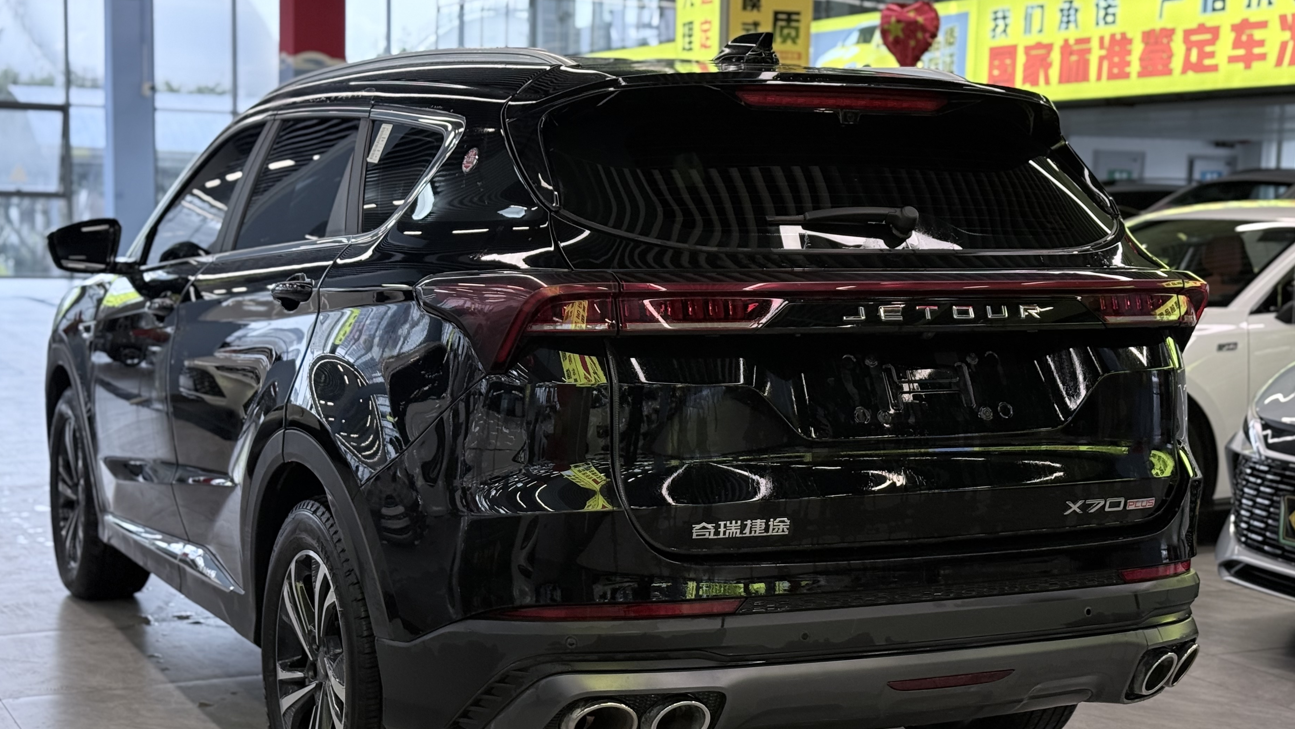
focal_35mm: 57
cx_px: 624
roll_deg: -1.1
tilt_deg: -5.1
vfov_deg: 21.1
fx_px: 1957
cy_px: 398
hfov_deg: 36.6
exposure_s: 1/100
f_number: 1.78
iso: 100
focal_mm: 6.76
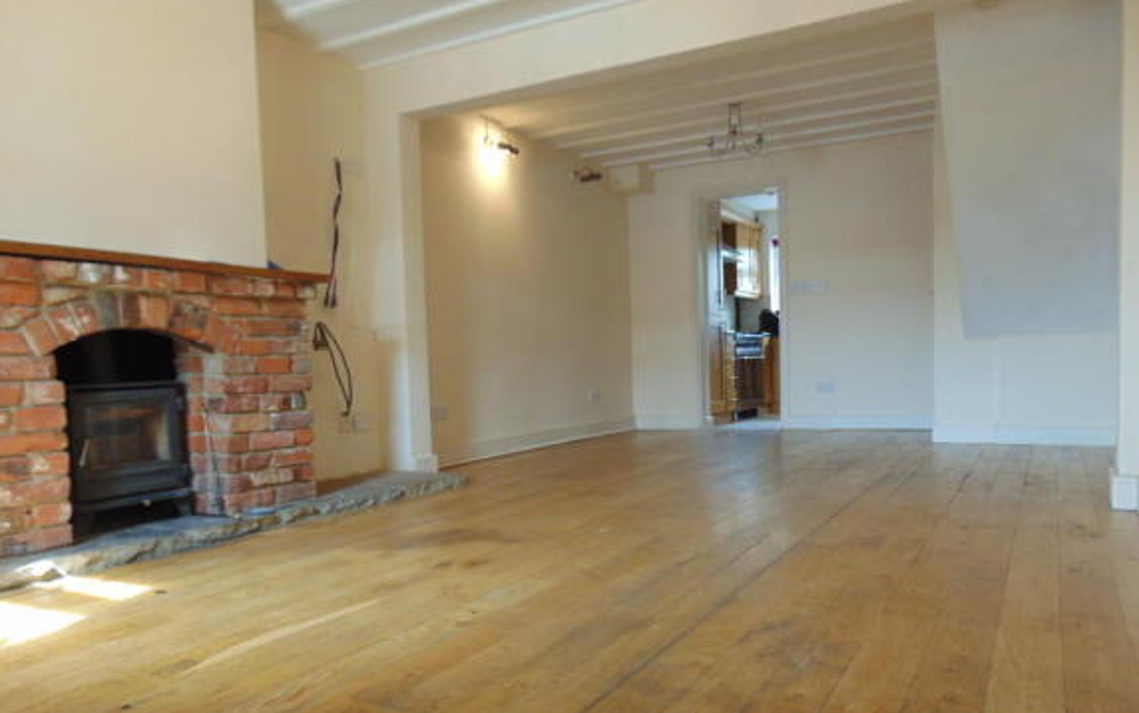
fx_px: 838
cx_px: 574
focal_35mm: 27
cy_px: 425
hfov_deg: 68.4
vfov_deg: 45.8
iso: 160
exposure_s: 1/30
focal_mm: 4.5
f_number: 3
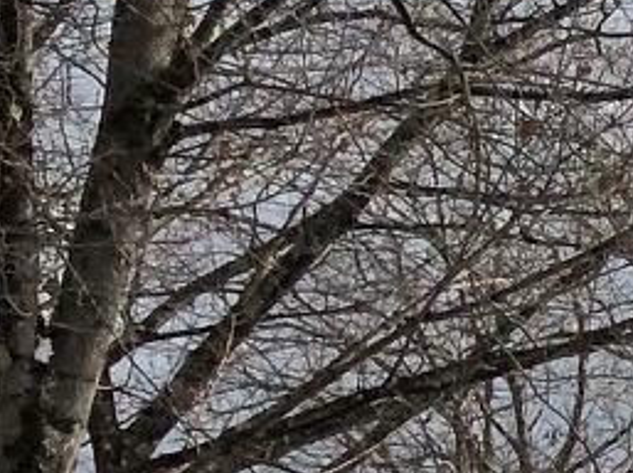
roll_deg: +3.0
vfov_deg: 6.6
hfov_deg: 7.2
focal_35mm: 220
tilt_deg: +10.7
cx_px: 2320
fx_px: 4017
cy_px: 722
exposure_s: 1/1499
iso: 20
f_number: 1.8
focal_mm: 3.99
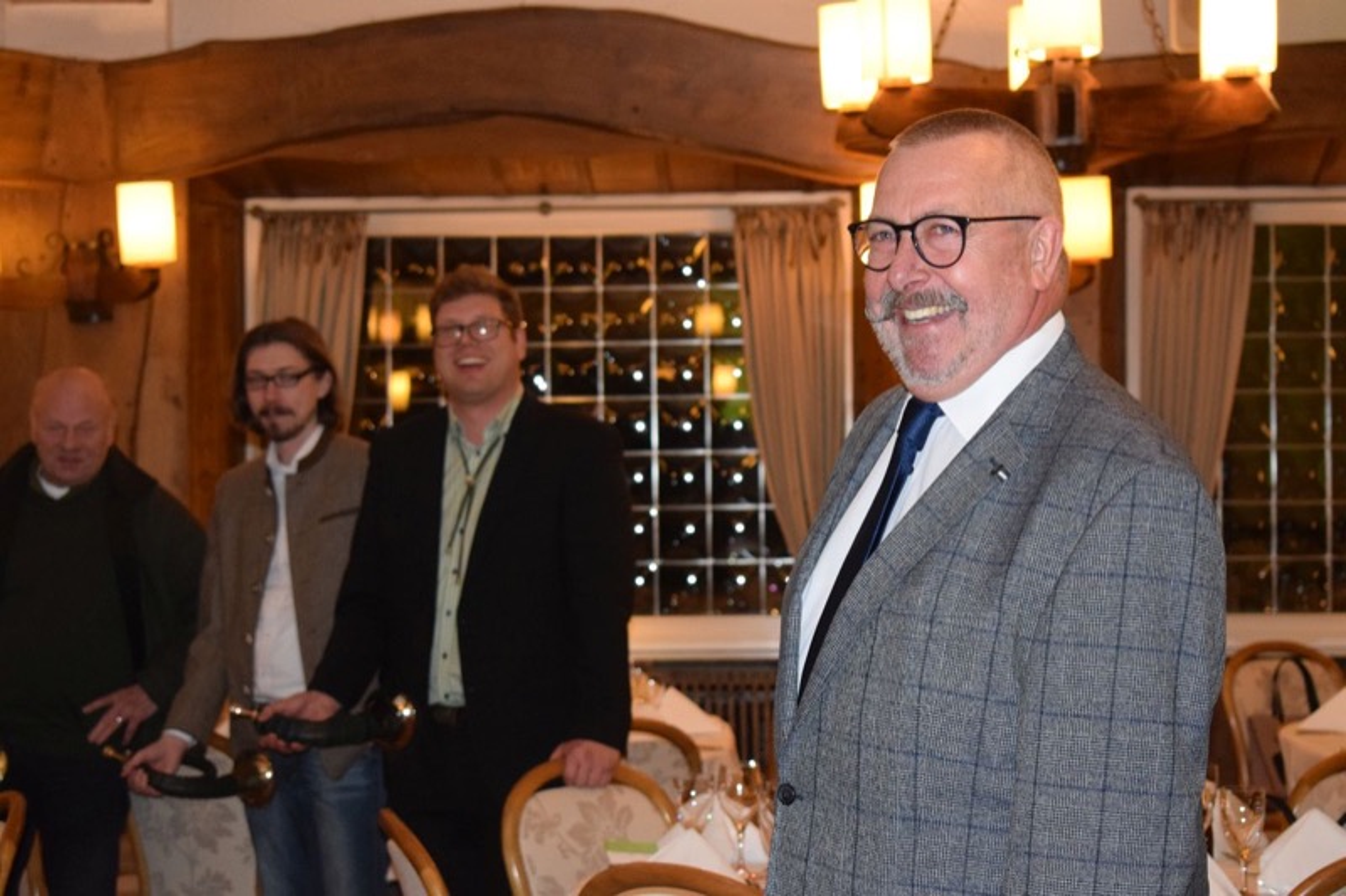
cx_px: 673
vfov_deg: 16.5
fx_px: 3084
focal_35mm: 82
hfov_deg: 24.6
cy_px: 448
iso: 3200
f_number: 5.6
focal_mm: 55
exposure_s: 1/60
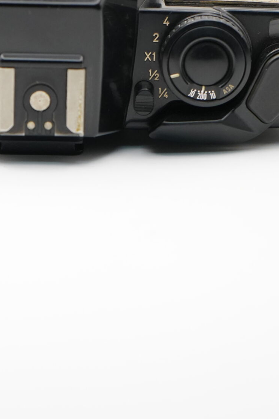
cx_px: 55
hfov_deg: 9.1
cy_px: 18
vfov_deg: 13.5
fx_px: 1743
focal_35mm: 150
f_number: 5.6
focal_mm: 65
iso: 2000
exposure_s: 1/250
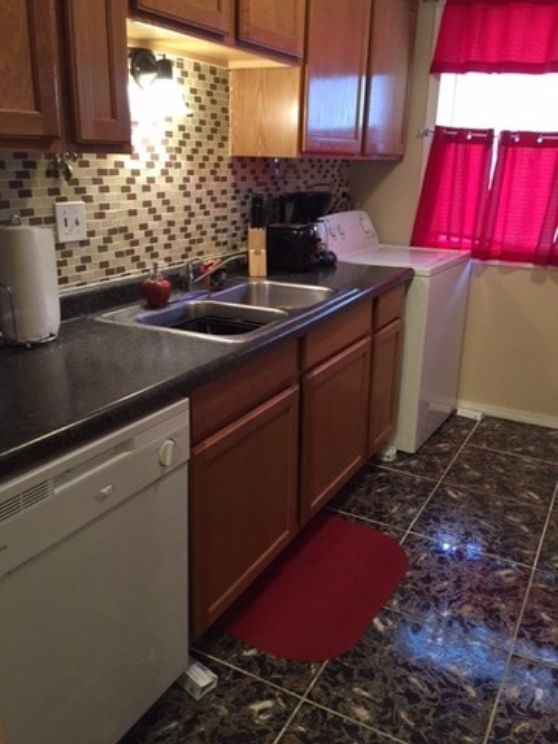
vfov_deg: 61.7
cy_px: 372
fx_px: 623
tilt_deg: -16.1
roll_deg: -1.2
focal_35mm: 29
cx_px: 279
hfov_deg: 48.2
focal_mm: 4.15
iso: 250
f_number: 2.2
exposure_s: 1/30
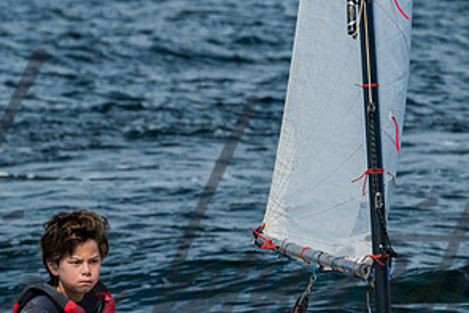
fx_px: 5852
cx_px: 164
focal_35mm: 449
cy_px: 220
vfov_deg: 3.1
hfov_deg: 4.6
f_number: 6.3
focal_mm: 145
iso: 100
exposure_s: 1/250
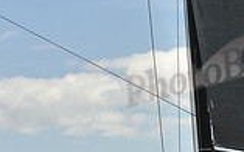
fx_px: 1748
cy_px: 269
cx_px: 424
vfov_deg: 4.9
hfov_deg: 7.8
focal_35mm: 263
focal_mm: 70
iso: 320
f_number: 11
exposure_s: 1/800
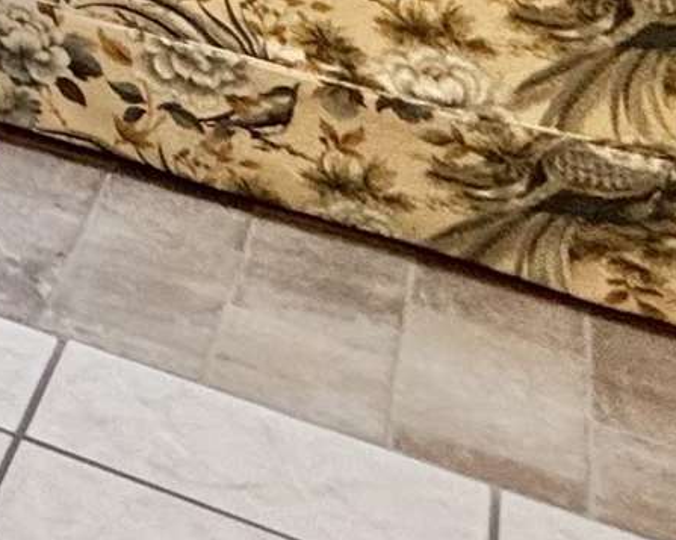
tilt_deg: -0.4
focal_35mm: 94
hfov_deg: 12.2
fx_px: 1879
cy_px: -753
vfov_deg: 12.7
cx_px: -1231
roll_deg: +0.1
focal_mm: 2.22
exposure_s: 1/60
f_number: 2.2
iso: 250
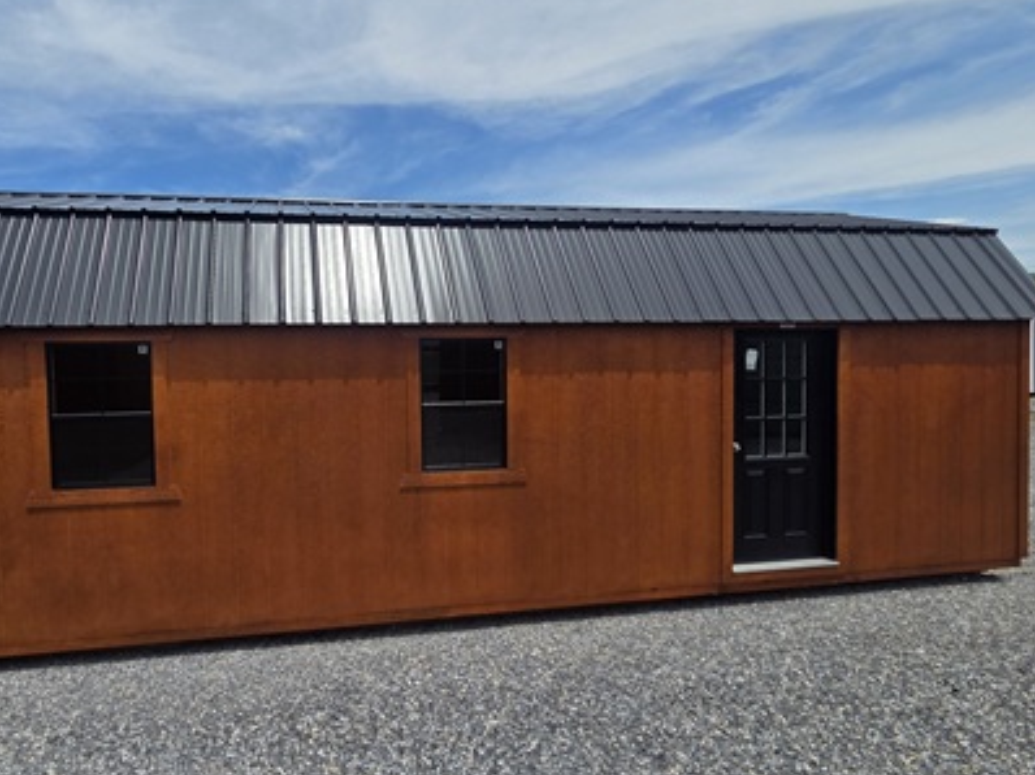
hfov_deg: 88.7
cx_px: 369
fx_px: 508
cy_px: 388
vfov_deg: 74.7
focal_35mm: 17
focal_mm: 2.2
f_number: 2.2
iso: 50
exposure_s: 1/2897
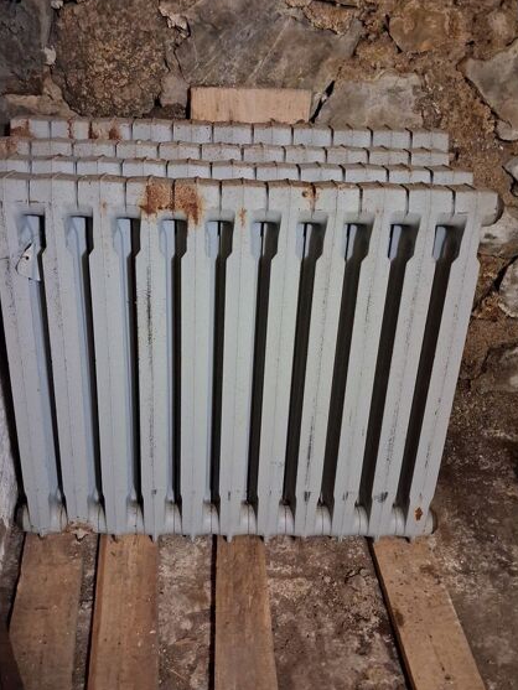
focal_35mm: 31
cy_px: 317
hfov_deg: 45.4
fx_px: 618
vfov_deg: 58.3
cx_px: 235
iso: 1250
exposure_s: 1/20
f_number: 1.8
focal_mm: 4
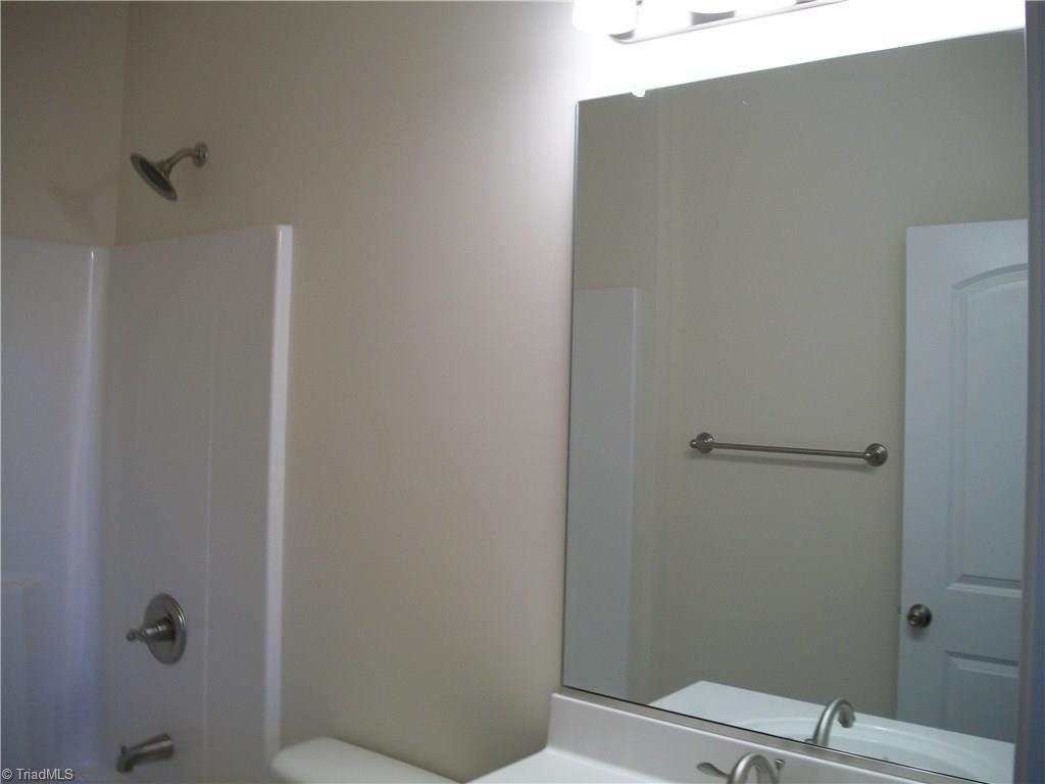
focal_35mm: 32
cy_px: 392
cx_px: 522
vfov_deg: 44.2
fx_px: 966
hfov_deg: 56.8
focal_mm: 5.7
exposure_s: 1/30
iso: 80
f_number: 2.9
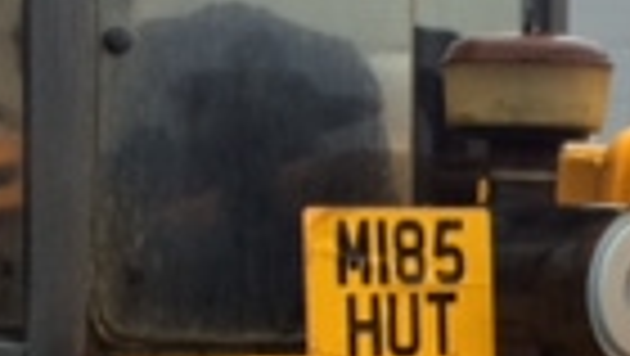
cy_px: 536
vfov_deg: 8.0
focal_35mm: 149
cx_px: 360
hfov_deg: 14.4
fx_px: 2491
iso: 40
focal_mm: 4.12
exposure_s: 1/40
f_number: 2.2
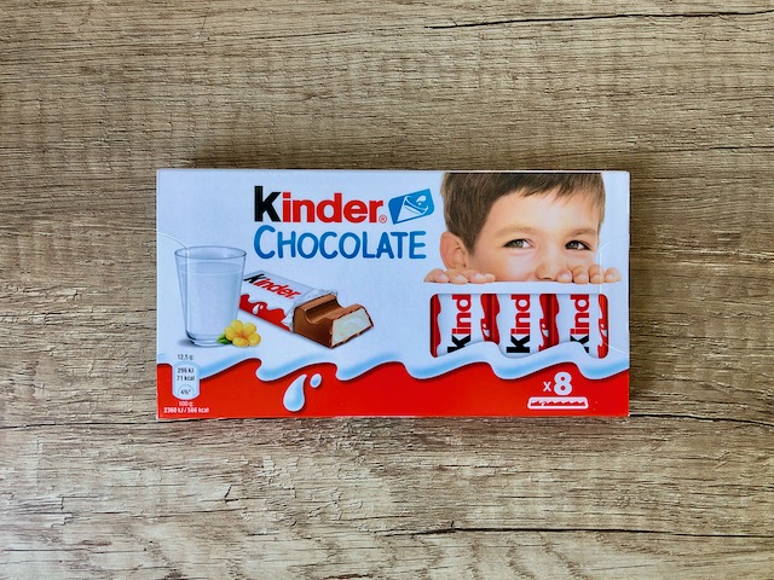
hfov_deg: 63.4
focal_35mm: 28
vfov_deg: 49.7
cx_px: 387
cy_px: 290
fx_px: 626
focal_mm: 4
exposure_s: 1/24
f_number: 1.8
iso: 32
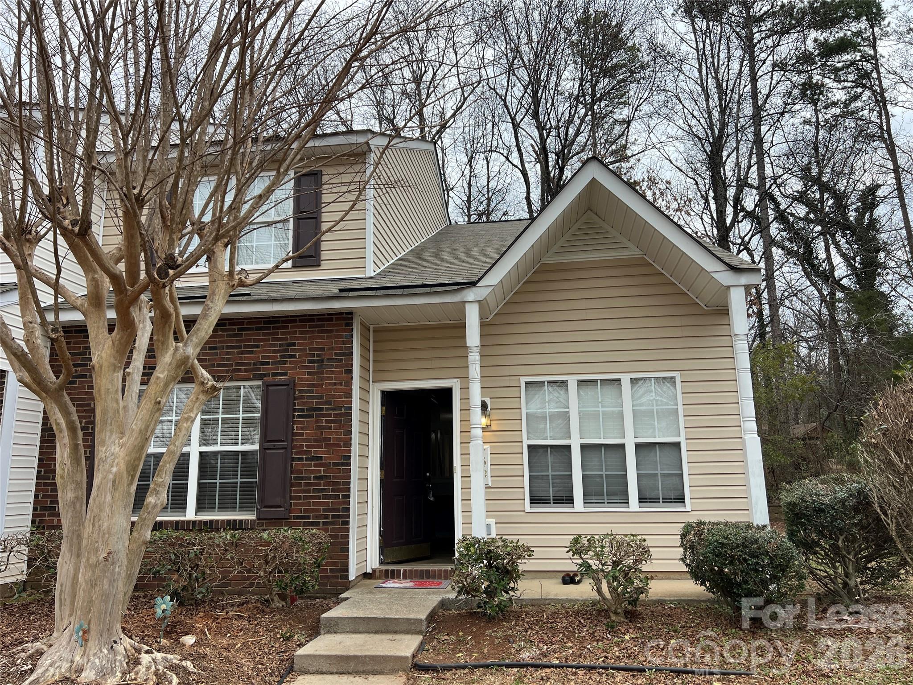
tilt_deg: +12.2
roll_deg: +2.0
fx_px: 686
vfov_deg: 53.1
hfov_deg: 67.3
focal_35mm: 26
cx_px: 456
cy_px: 342
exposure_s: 1/932
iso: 50
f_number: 1.5
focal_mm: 5.7
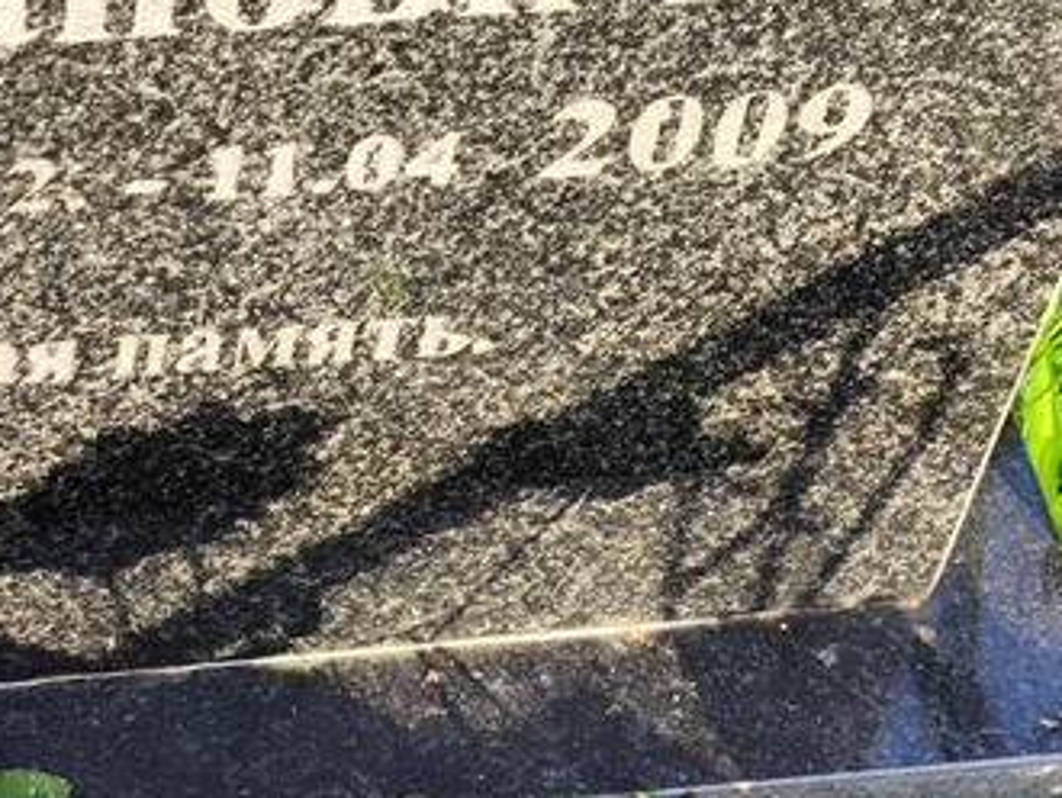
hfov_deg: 16.0
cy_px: 16
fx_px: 3715
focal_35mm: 121
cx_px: 82
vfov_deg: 12.1
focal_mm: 4.71
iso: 50
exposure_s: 1/115
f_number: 1.7
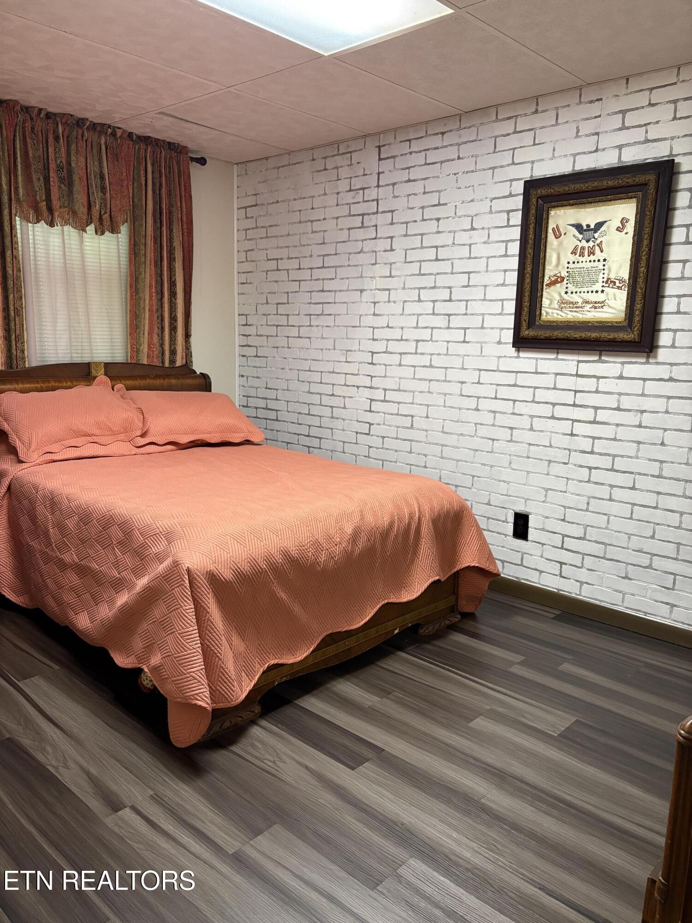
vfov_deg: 67.3
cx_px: 346
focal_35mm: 26
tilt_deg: -10.2
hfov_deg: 53.1
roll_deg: -1.8
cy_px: 462
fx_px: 693
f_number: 1.6
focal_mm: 5.96
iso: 250
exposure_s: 1/60
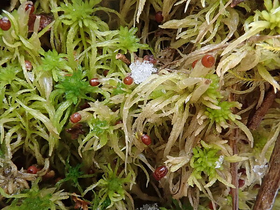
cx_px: 140
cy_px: 105
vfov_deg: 46.8
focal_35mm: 30
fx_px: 243
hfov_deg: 60.0
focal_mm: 5.5
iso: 800
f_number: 3.2
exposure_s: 1/50
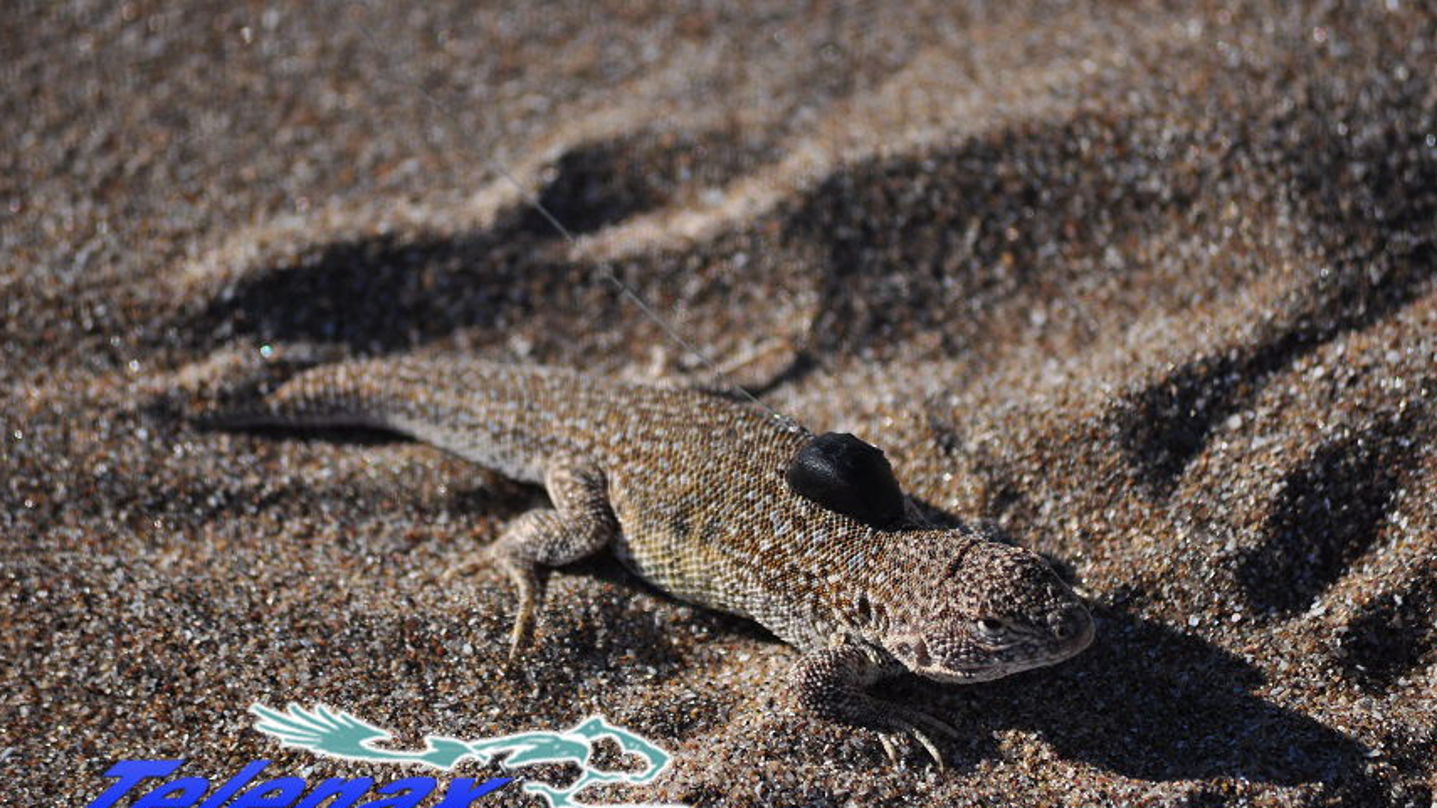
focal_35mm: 315
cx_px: 718
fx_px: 12003
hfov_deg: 6.9
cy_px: 425
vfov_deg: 3.9
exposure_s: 1/1600
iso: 200
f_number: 5.6
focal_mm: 200
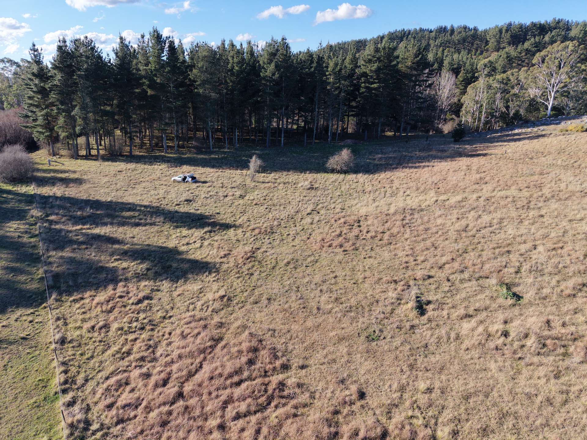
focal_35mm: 24
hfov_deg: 71.6
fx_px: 407
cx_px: 294
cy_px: 220
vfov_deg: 56.8
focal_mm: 8.67
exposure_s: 1/800
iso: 100
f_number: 1.8
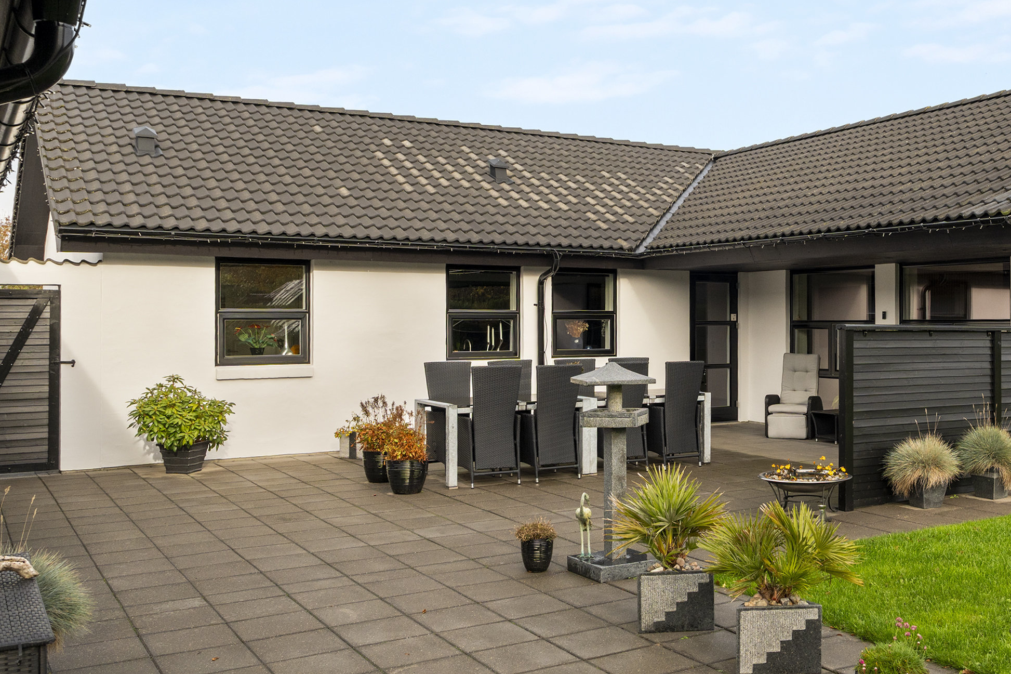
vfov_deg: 35.6
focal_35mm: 37
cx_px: 734
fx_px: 1039
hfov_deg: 50.2
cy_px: 235
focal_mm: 16
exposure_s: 1/200
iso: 200
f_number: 8
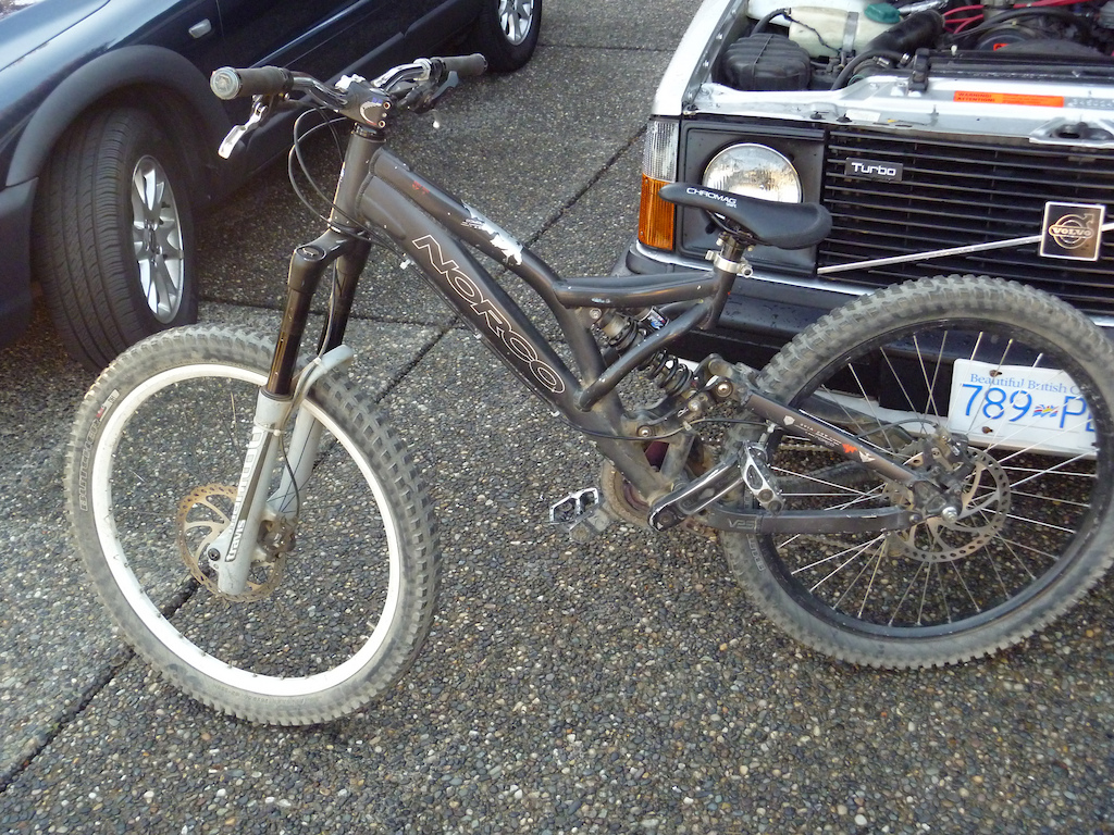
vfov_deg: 40.7
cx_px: 557
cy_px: 418
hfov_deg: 52.6
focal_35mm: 35
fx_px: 1126
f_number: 3.5
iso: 400
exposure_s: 1/125
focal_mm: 6.3
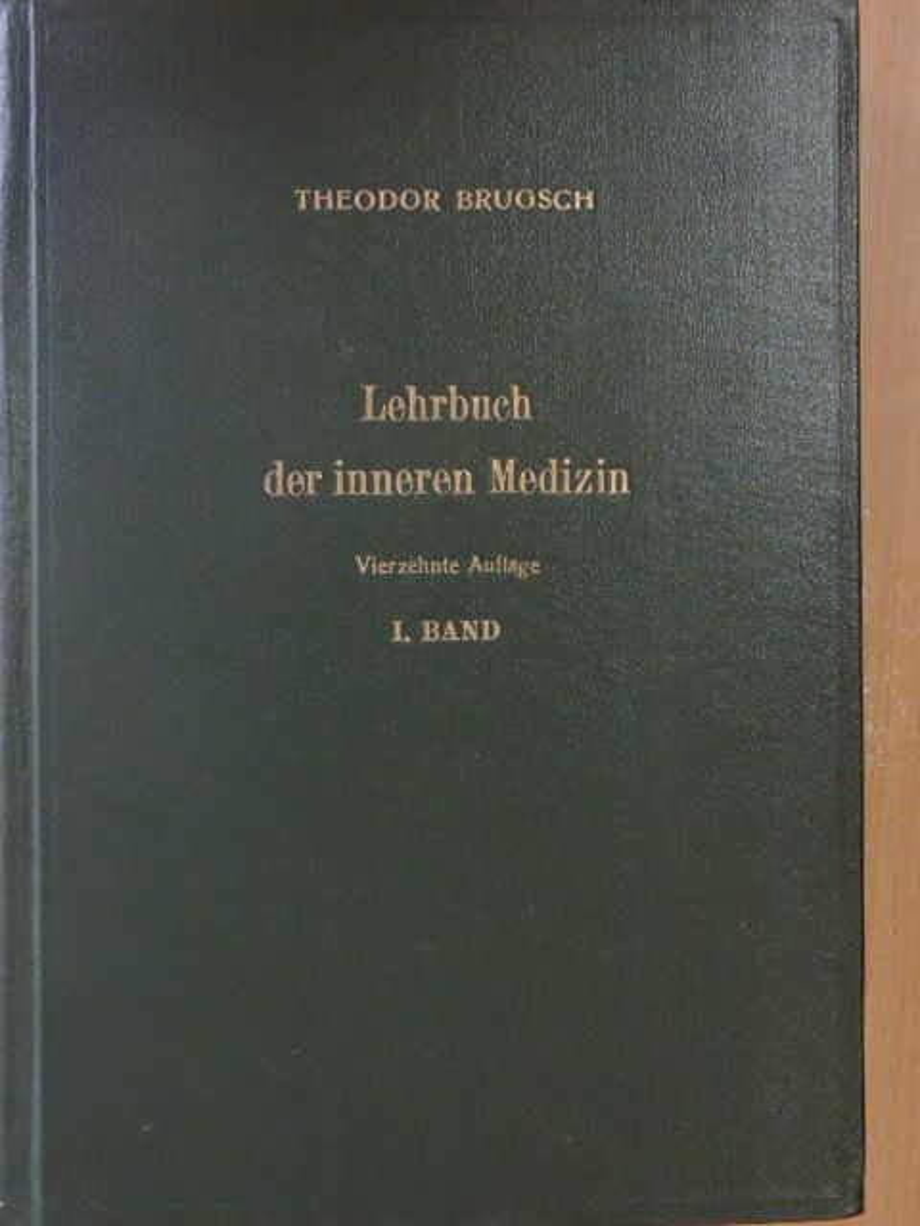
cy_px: 613
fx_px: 1949
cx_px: 460
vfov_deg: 34.9
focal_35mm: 55
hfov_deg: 26.6
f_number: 4
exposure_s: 1/80
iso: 1600
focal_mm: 9.9
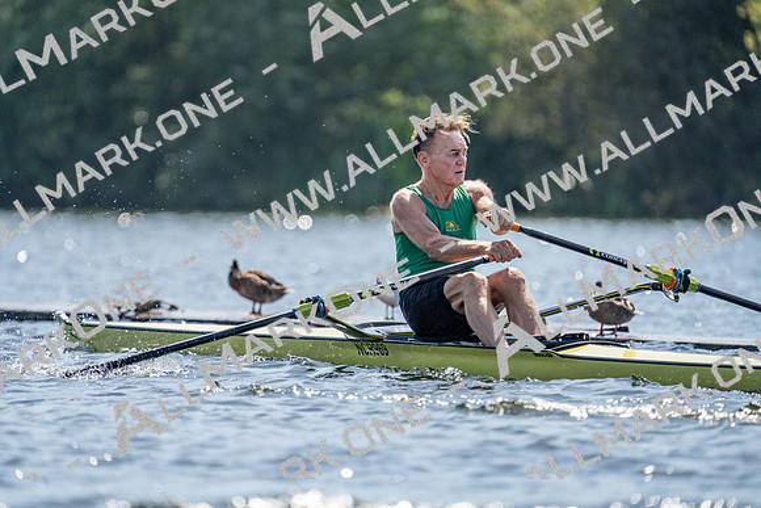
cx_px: 380
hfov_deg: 3.4
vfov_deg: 2.3
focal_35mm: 600
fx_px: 12686
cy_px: 254
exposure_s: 1/2000
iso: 400
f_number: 6.3
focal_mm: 600
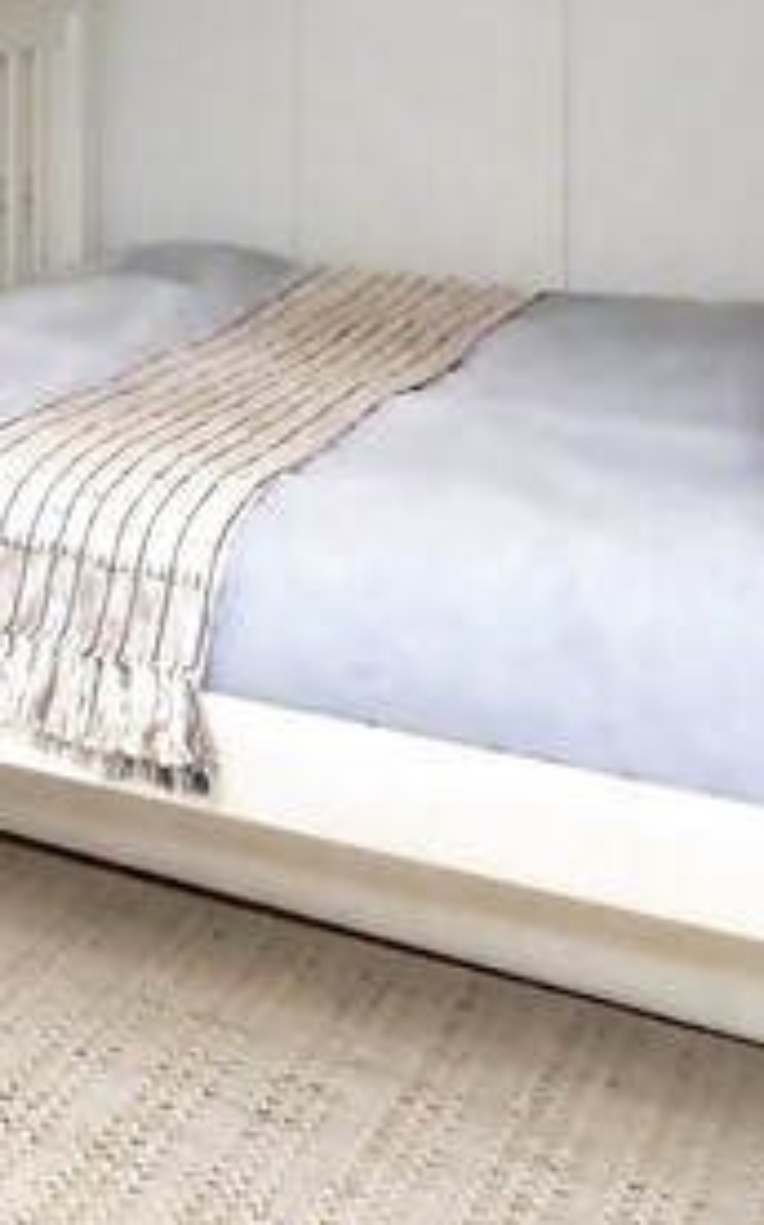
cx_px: -284
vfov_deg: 29.1
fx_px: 2103
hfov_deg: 18.8
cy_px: -155
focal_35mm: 63
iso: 3200
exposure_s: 1/160
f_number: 8
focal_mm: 8
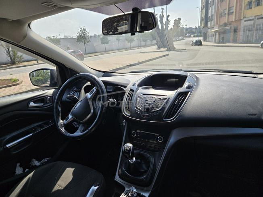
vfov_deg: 58.9
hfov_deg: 73.9
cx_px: 132
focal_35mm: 23
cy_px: 98
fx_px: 175
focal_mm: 5.4
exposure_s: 1/2921
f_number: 1.8
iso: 50
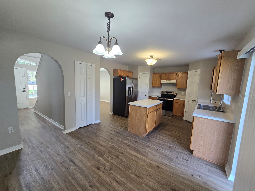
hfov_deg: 106.2
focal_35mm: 13
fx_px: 96
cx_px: 128
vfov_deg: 89.9
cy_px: 96
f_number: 2.2
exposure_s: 1/60
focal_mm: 2.2
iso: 80
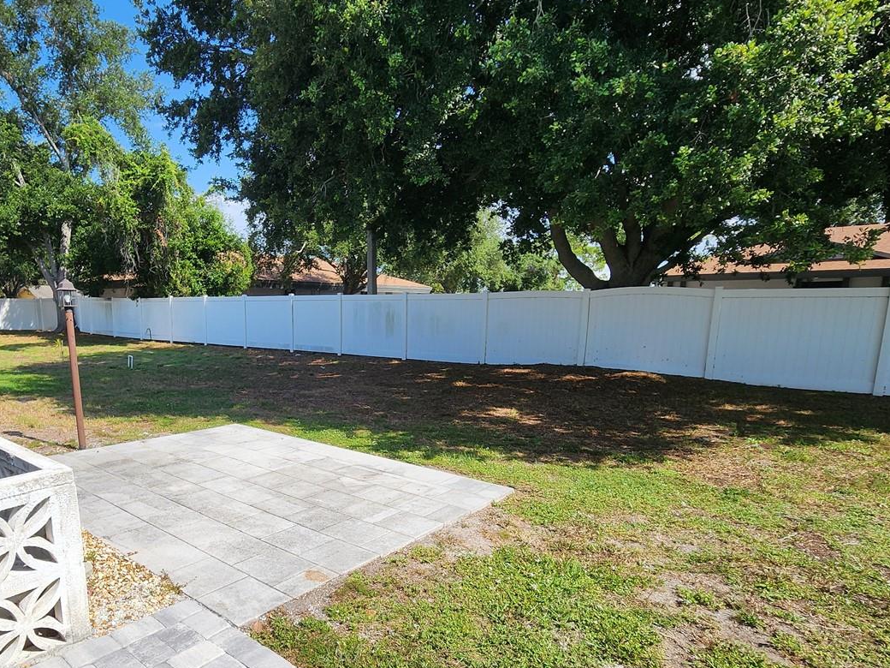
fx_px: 514
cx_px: 325
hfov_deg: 80.0
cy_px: 404
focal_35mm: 20
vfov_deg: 65.3
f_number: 2.2
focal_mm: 2.2
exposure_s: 1/1709
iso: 50
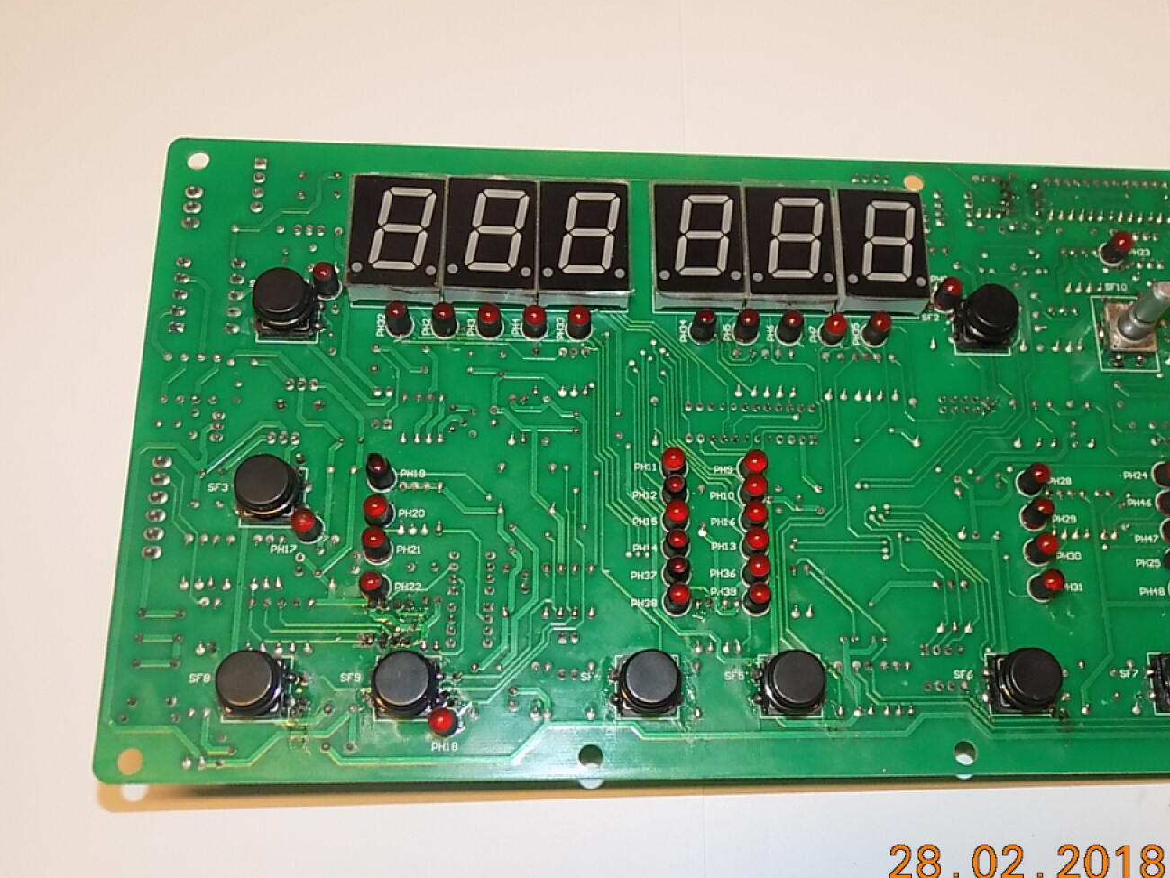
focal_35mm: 37
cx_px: 685
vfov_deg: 38.7
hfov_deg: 49.9
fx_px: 1251
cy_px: 449
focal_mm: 5.3
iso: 400
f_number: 3.3
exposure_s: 1/30
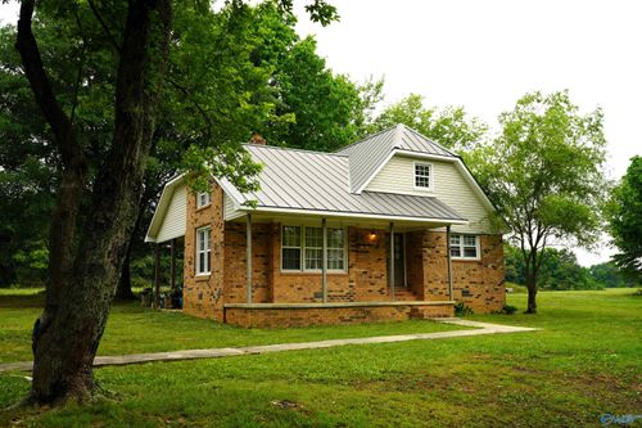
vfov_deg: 43.6
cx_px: 321
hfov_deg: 61.9
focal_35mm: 30
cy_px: 214
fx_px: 535
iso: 100
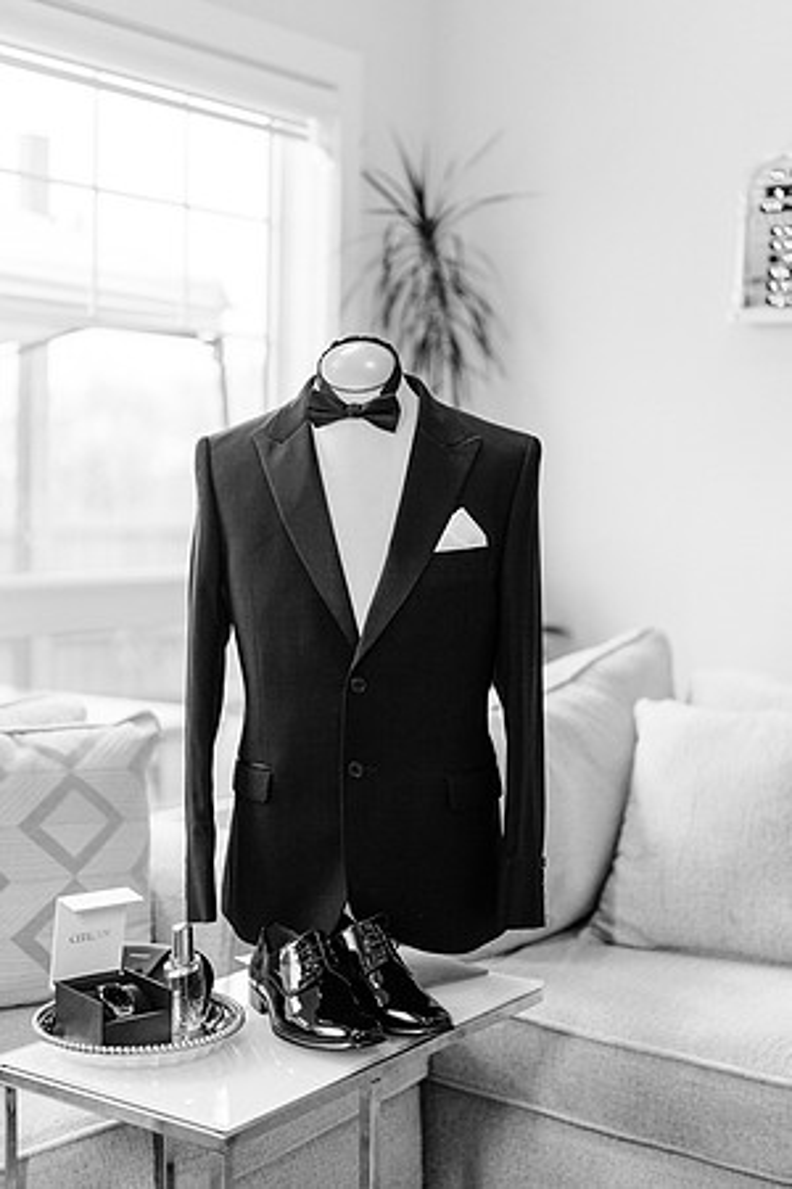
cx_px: 396
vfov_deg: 39.6
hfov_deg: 27.0
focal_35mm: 50
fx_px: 1650
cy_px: 594
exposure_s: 1/1600
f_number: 1.4
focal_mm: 50
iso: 1000
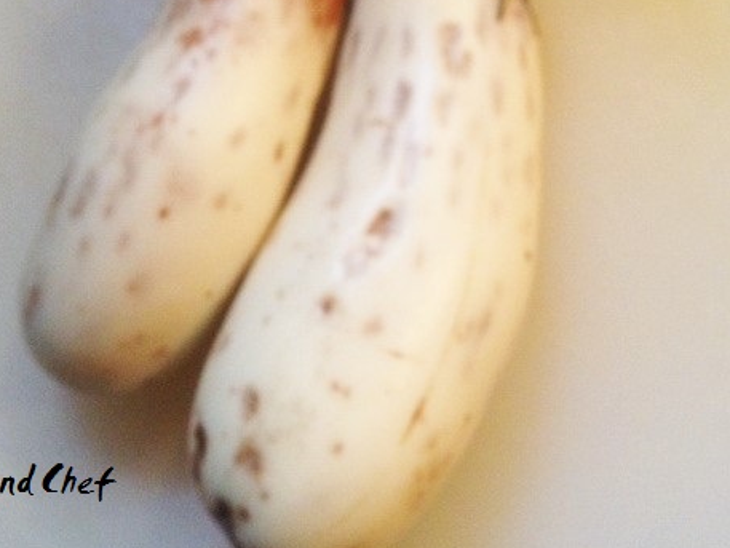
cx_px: 348
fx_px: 1034
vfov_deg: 29.6
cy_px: 208
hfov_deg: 38.9
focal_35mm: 49
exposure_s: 1/20
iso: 250
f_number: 2.4
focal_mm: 4.28
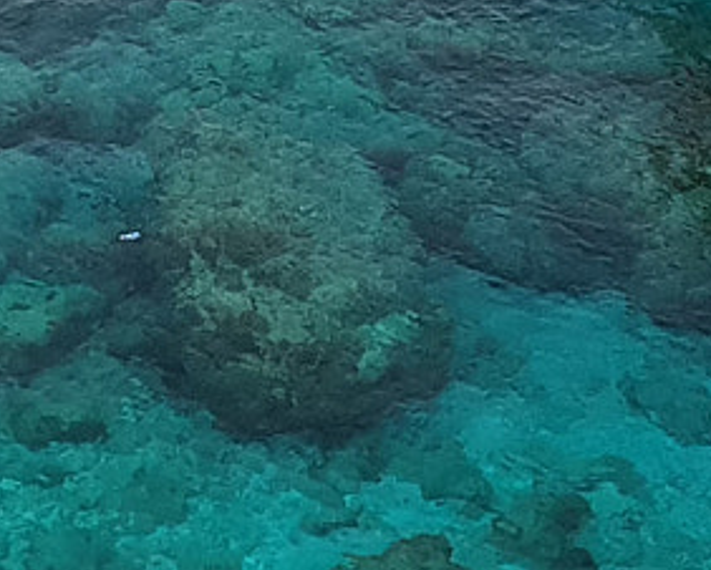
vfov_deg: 10.7
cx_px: 182
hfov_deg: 13.3
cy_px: 207
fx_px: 3032
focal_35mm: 144
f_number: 1.5
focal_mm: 4.3
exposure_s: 1/34
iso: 250
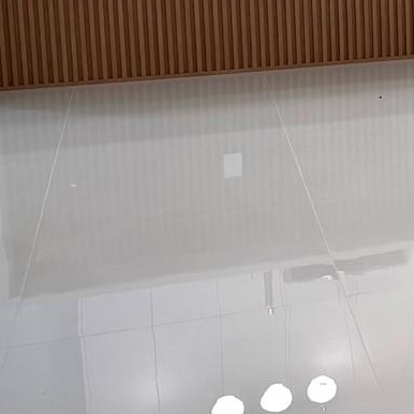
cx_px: 706
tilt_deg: -8.2
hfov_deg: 16.9
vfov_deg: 19.0
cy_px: -35
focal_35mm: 88
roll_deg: -0.4
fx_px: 1191
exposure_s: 1/217
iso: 160
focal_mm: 6.76
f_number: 1.78
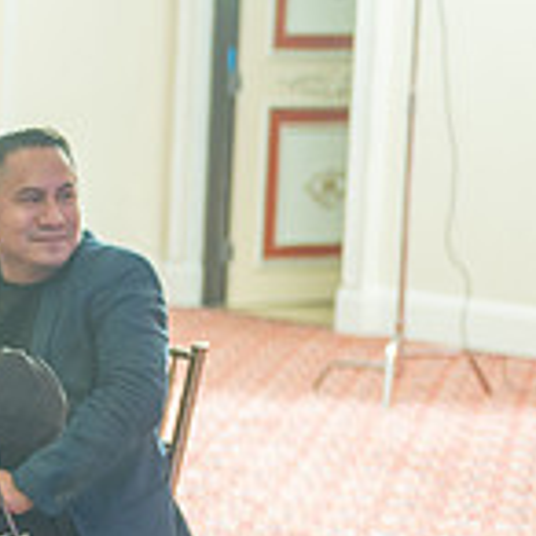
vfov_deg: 9.2
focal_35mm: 189
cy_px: 442
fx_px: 3311
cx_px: -518
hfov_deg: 8.8
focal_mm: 56
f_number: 2.8
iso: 400
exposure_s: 1/100
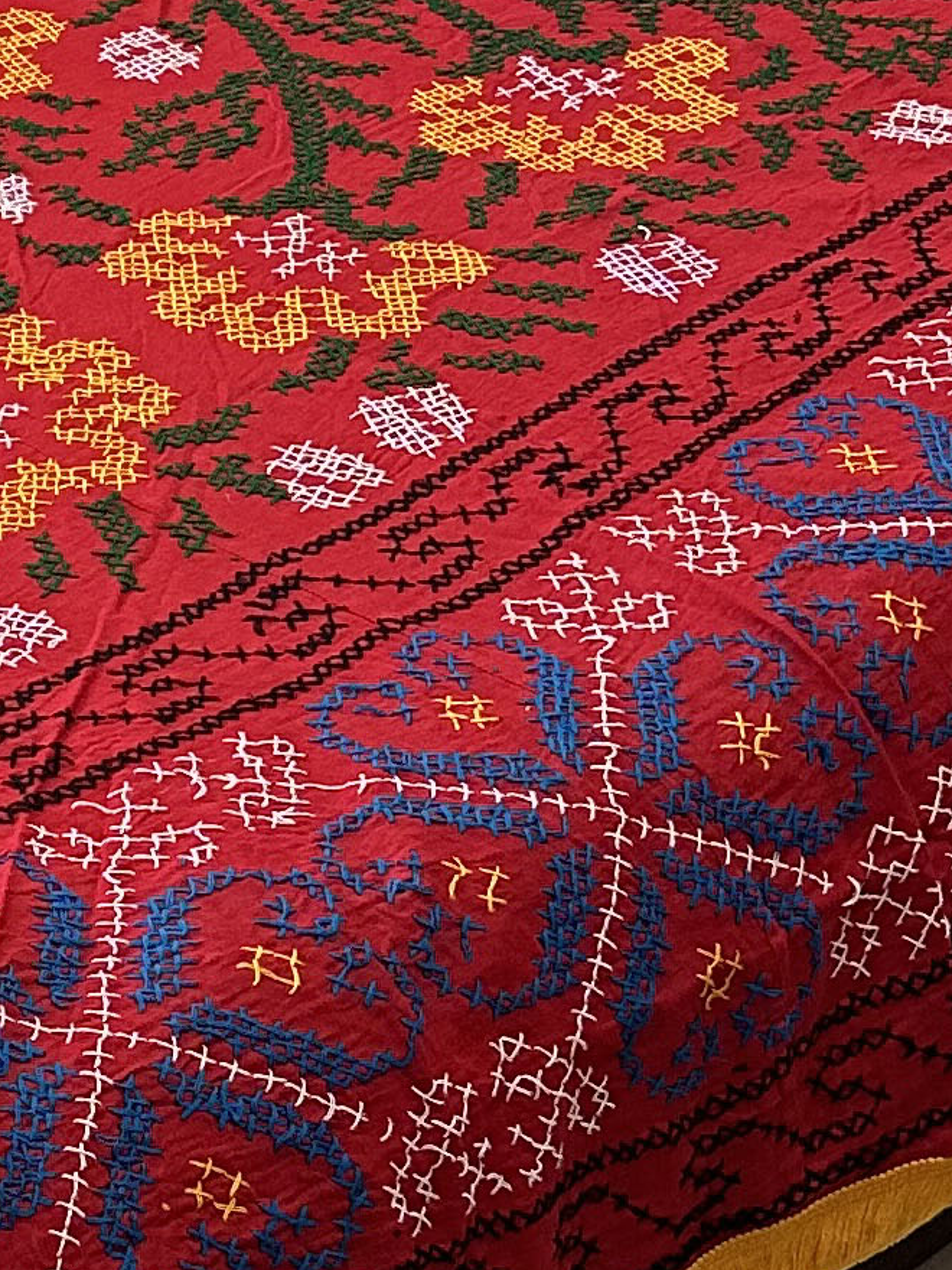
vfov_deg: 17.8
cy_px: 294
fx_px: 4034
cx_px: -511
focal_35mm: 110
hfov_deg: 12.7
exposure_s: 1/112
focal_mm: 6.86
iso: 250
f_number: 1.78
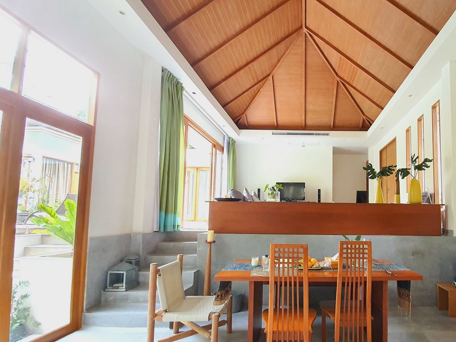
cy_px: 204
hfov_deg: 84.0
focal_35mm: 18
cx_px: 313
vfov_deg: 70.9
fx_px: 237
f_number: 2.2
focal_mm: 1.8
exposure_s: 1/33
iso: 320
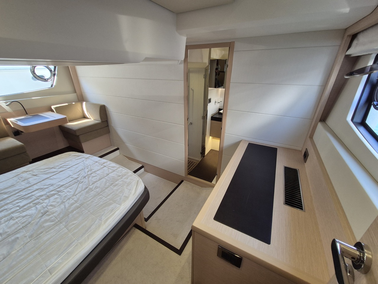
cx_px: 189
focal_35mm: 13
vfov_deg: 89.9
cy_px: 142
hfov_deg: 106.2
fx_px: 142
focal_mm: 2.2
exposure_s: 1/100
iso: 160
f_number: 2.2
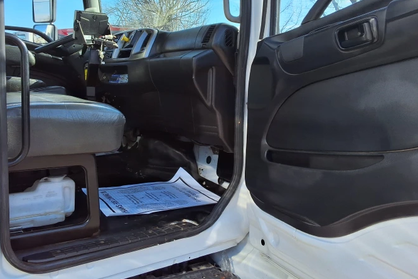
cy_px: 100
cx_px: 179
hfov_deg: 54.2
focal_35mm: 35
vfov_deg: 37.6
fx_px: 406
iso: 32
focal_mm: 2.91
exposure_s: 1/705
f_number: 1.9
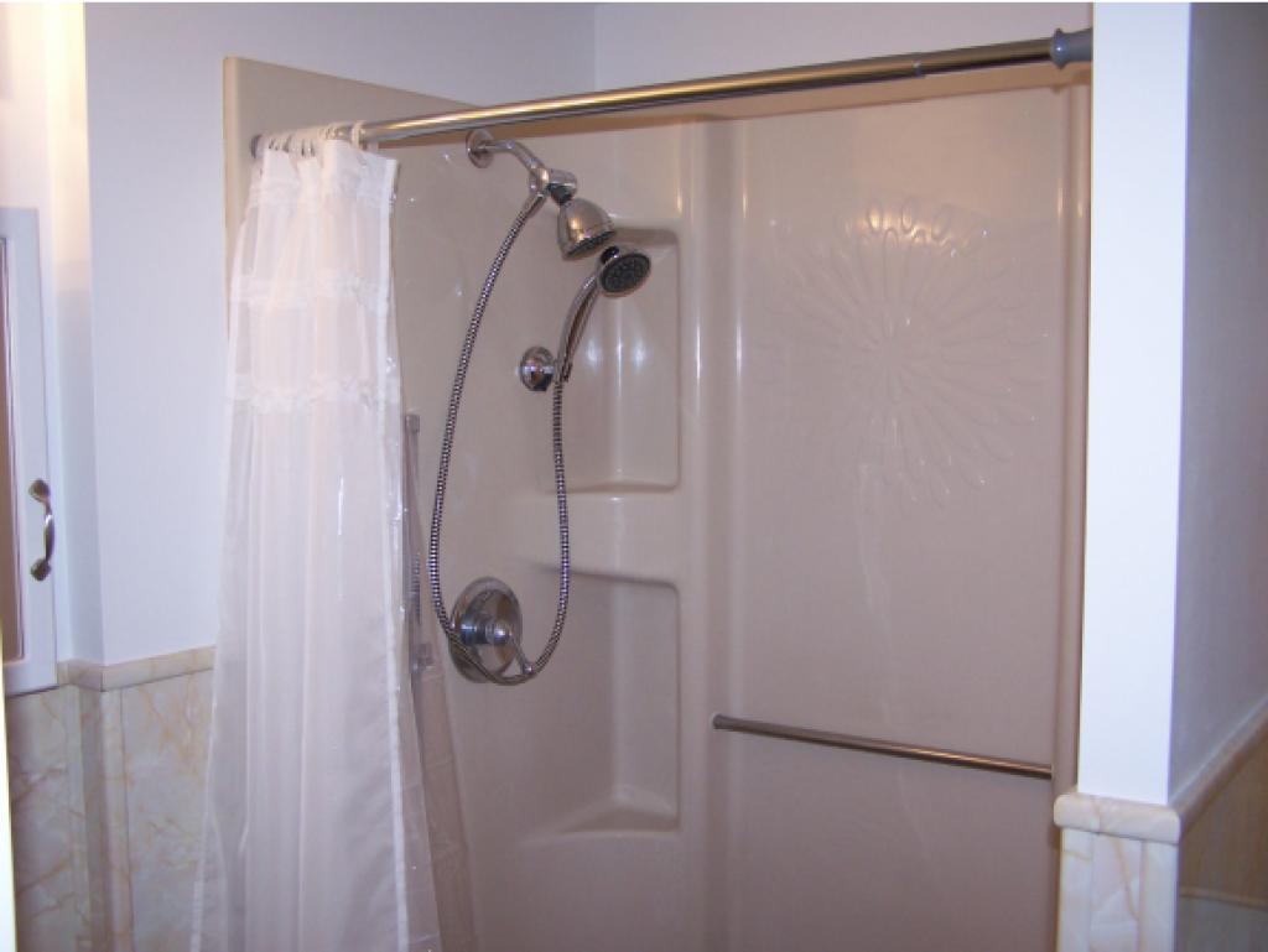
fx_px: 1393
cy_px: 476
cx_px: 634
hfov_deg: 49.0
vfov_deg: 37.8
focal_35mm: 38
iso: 140
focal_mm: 6.3
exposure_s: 1/60
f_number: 2.8
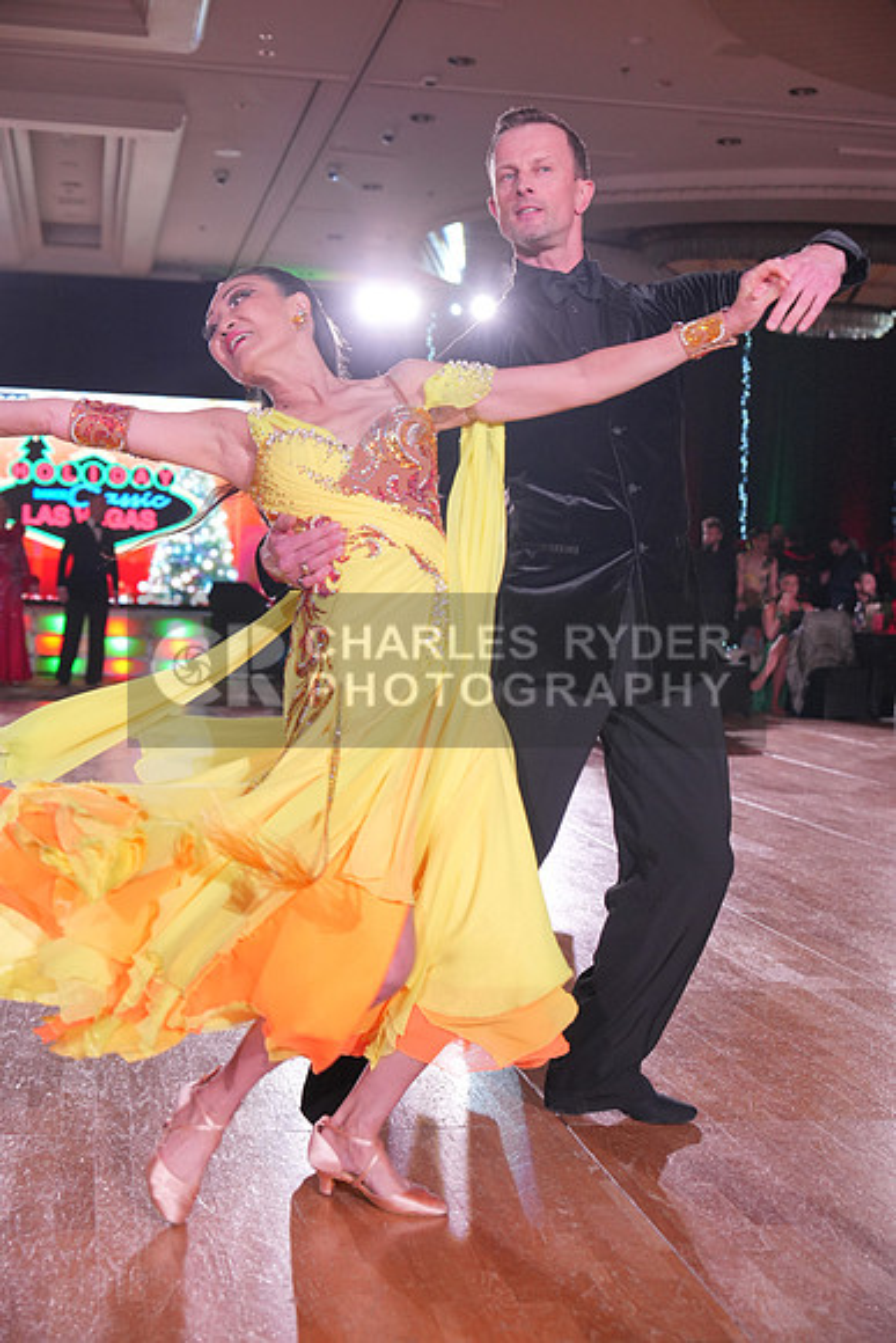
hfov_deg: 28.1
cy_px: 672
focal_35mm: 48
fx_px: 1791
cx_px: 448
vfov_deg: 41.1
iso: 2000
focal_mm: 48
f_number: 4
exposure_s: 1/500
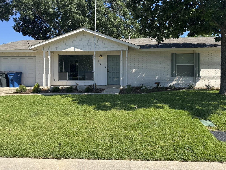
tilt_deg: +1.0
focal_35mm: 28
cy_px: 74
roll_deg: +0.3
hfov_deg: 63.4
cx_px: 116
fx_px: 183
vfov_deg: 49.6
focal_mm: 6.76
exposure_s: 1/2252
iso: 80
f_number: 1.78
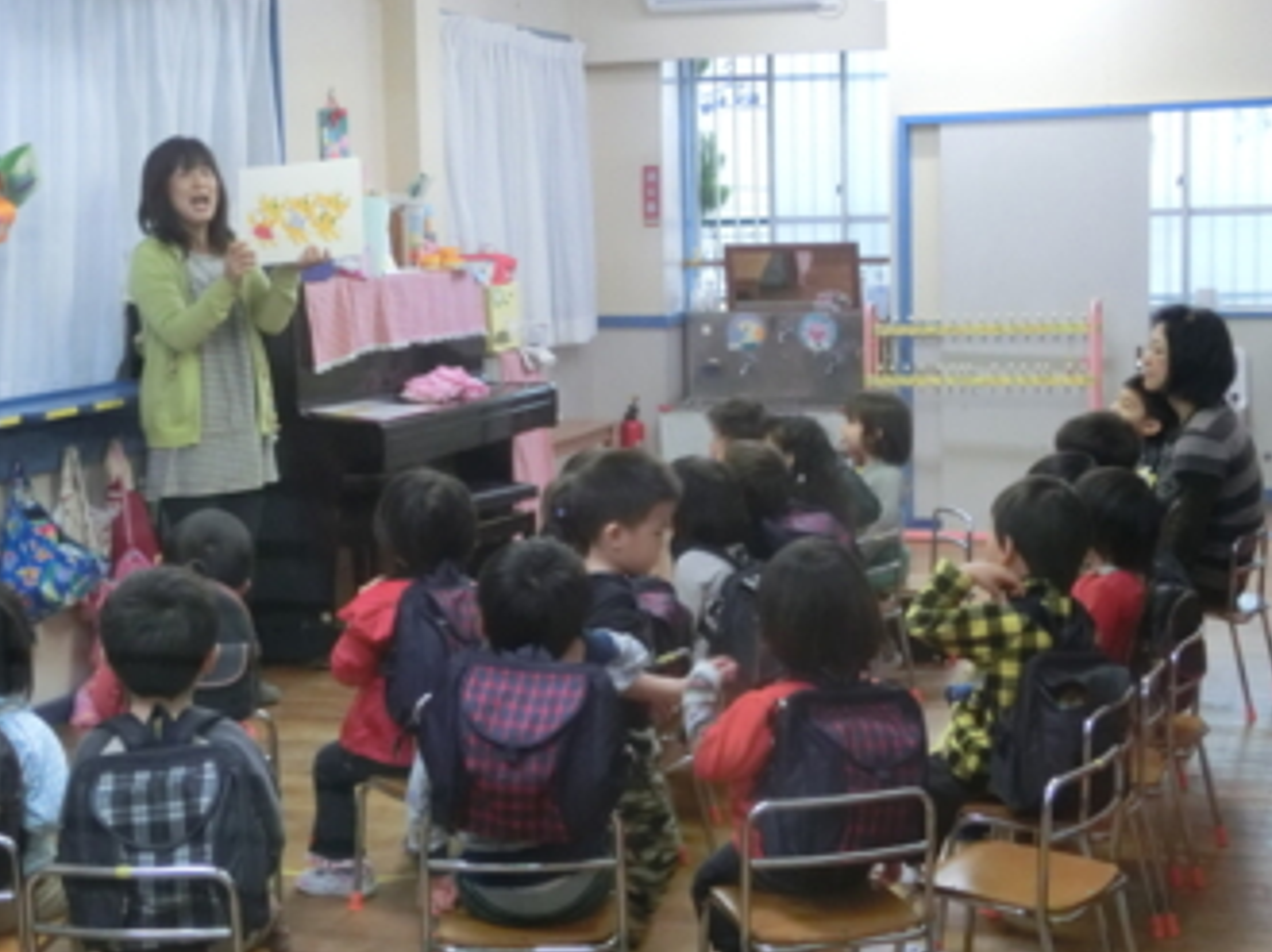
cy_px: 451
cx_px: 594
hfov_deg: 33.8
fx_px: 2093
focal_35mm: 57
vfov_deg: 25.6
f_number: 4.2
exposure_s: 1/50
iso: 800
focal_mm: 8.29
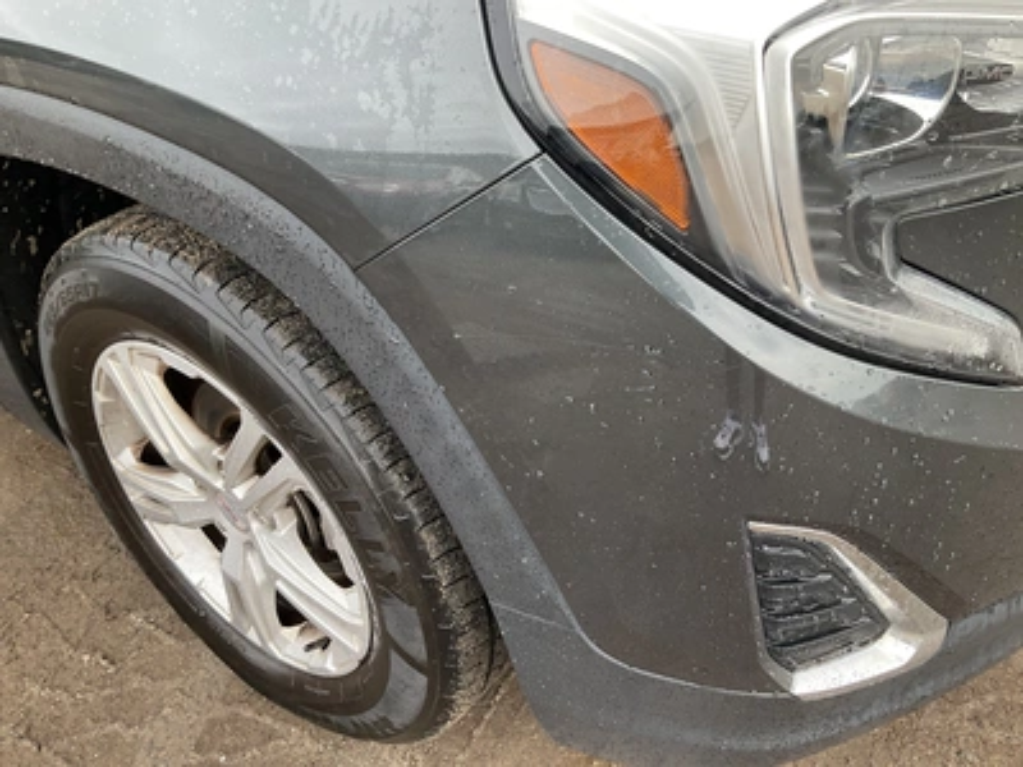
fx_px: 857
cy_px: 384
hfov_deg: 61.7
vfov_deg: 48.2
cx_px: 512
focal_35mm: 29
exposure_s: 1/200
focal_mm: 3
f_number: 1.8
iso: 20
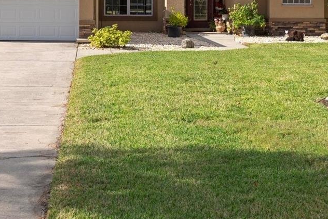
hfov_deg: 26.3
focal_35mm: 76
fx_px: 692
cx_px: 78
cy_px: -5
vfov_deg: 17.5
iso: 320
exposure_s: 1/200
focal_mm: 20
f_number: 8
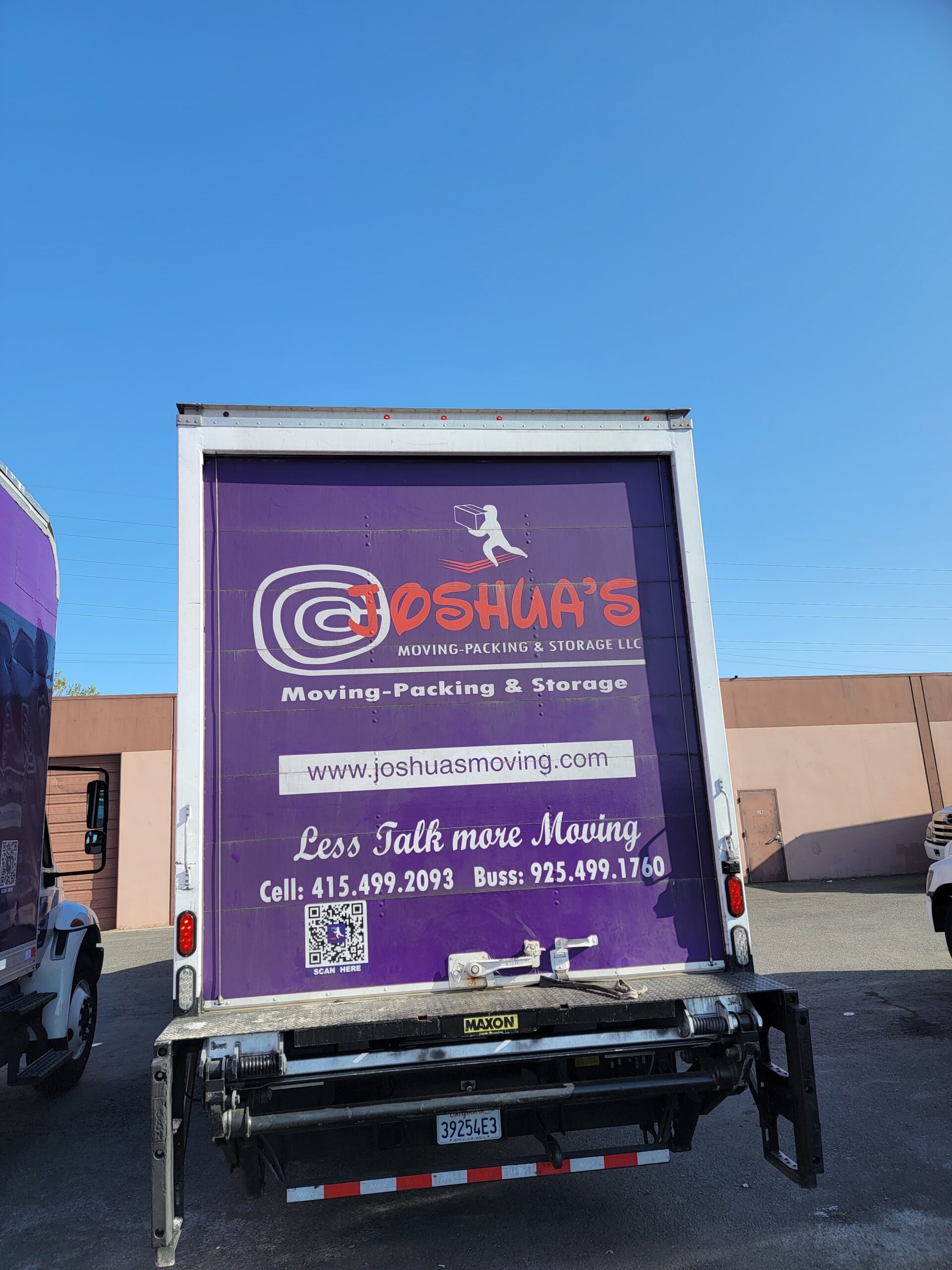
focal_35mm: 24
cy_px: 635
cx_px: 476
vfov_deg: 71.6
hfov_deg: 56.8
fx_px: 880
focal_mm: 6.7
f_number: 1.8
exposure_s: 1/541
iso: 16
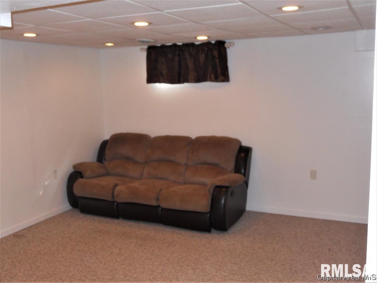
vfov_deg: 39.7
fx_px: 392
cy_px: 142
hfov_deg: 51.4
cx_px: 188
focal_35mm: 36
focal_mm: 6.4
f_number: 3
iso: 200
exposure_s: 1/30
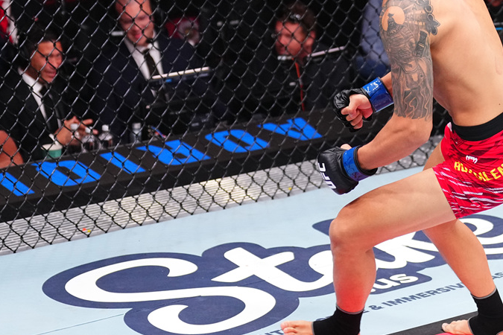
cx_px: 341
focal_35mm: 112
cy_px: 109
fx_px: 1565
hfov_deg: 18.2
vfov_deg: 12.2
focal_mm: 70
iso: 3200
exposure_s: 1/1250
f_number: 2.8
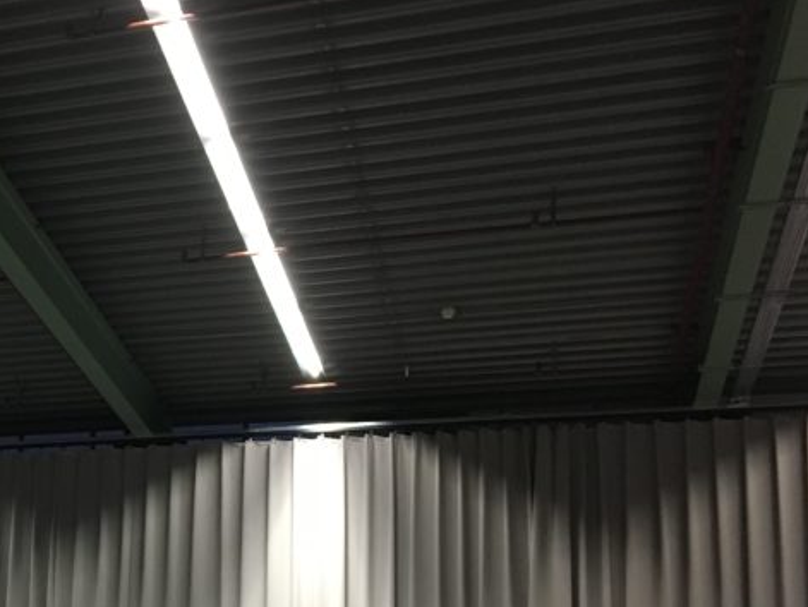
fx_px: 1472
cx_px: -57
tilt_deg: +9.2
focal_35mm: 63
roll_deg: -2.9
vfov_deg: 22.5
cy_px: 586
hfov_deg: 28.2
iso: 200
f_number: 2.2
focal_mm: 4.15
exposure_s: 1/33
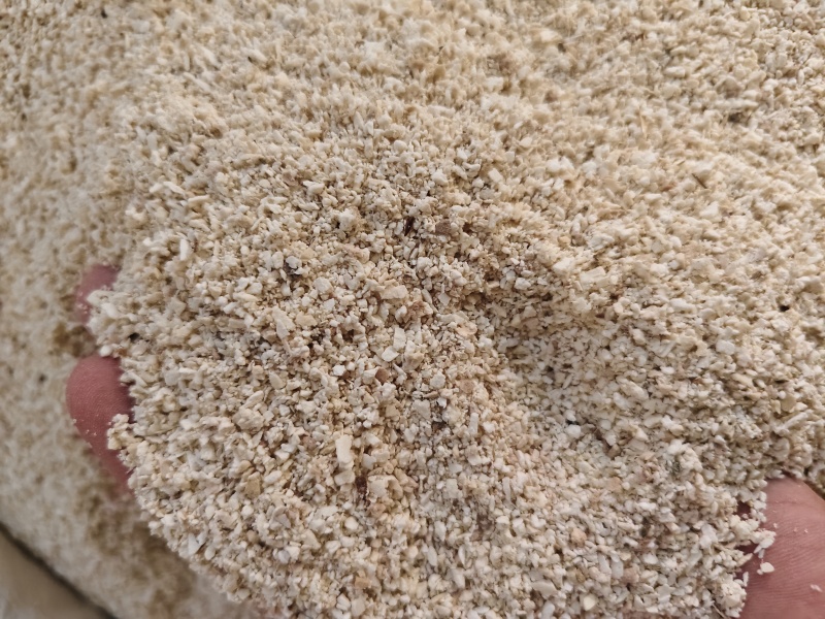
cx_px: 412
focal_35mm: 23
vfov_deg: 58.9
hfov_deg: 73.9
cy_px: 310
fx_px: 548
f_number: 1.88
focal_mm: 5.56
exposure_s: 1/510
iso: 3235
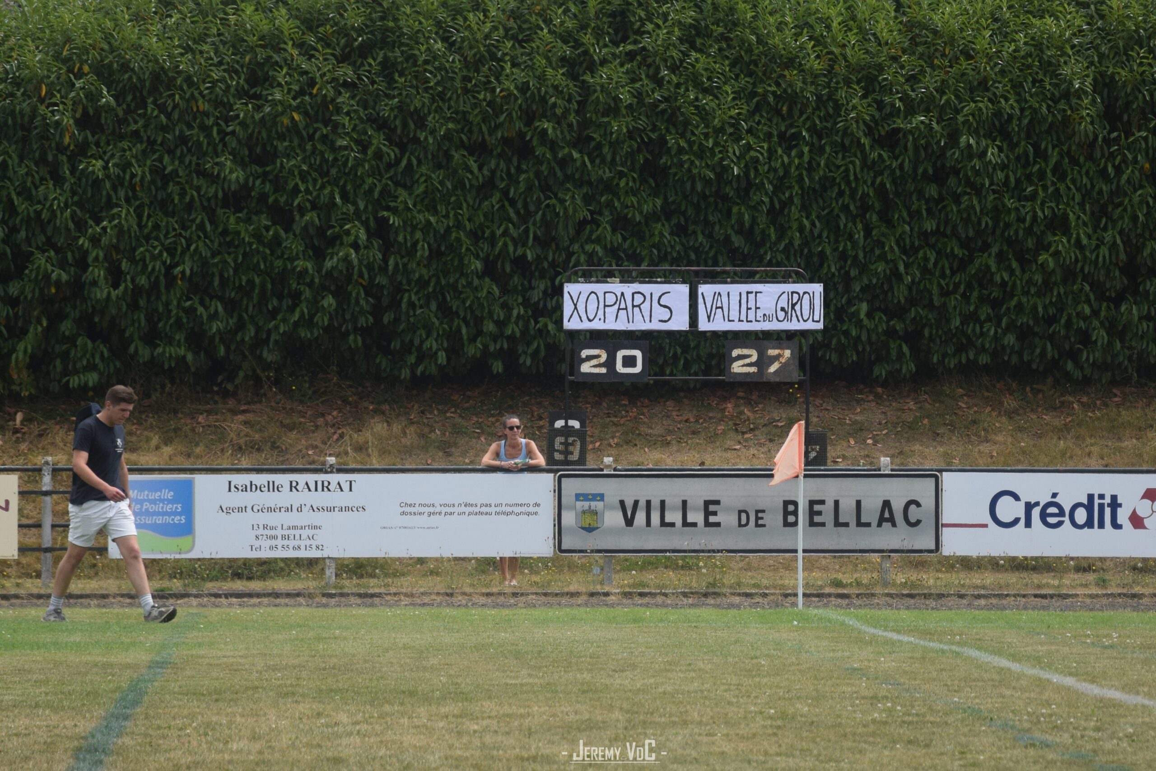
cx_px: 578
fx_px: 5057
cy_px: 386
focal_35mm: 158
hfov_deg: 13.0
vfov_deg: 8.7
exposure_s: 1/1600
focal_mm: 105
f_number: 5.6
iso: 400
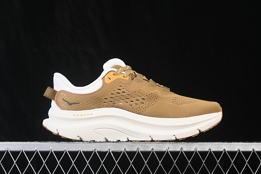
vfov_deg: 18.2
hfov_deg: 27.0
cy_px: 87
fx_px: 544
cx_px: 130
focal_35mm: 75
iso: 160
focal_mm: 50
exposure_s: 1/60
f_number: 7.1
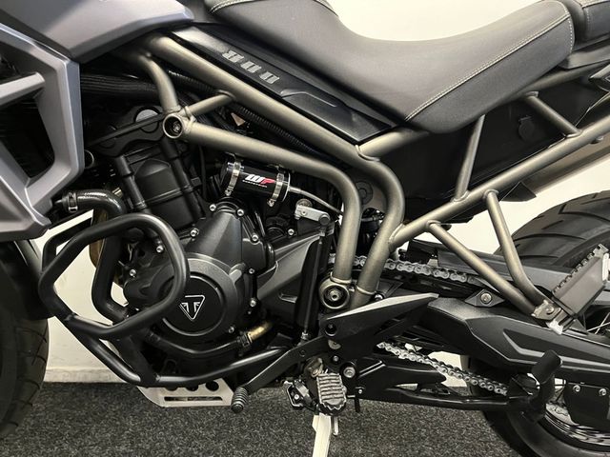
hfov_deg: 67.3
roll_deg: -1.1
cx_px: 305
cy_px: 228
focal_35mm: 26
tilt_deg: -4.1
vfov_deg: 53.1
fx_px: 458
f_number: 1.6
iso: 640
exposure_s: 1/33
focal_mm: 5.1
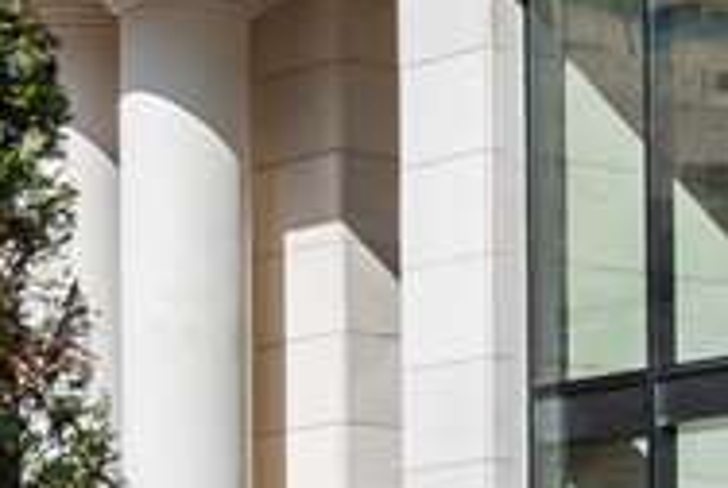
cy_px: 41
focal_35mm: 191
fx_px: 3868
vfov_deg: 7.2
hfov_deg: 10.3
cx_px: 1220
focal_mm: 24
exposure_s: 1/100
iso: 100
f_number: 14
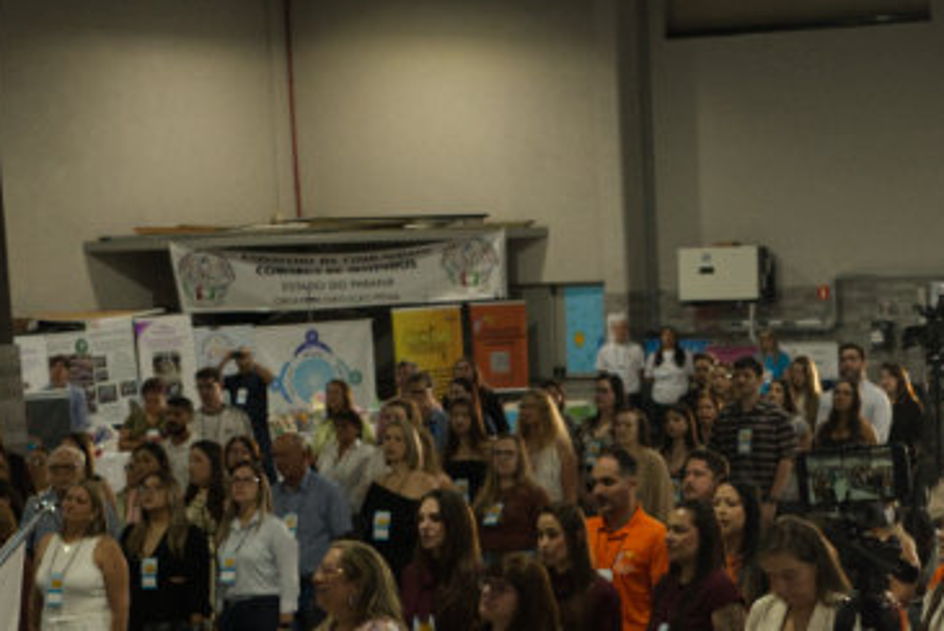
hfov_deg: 17.5
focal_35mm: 115
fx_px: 3018
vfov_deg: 11.7
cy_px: 777
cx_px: 835
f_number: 4
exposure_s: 1/100
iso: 3200
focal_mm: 35
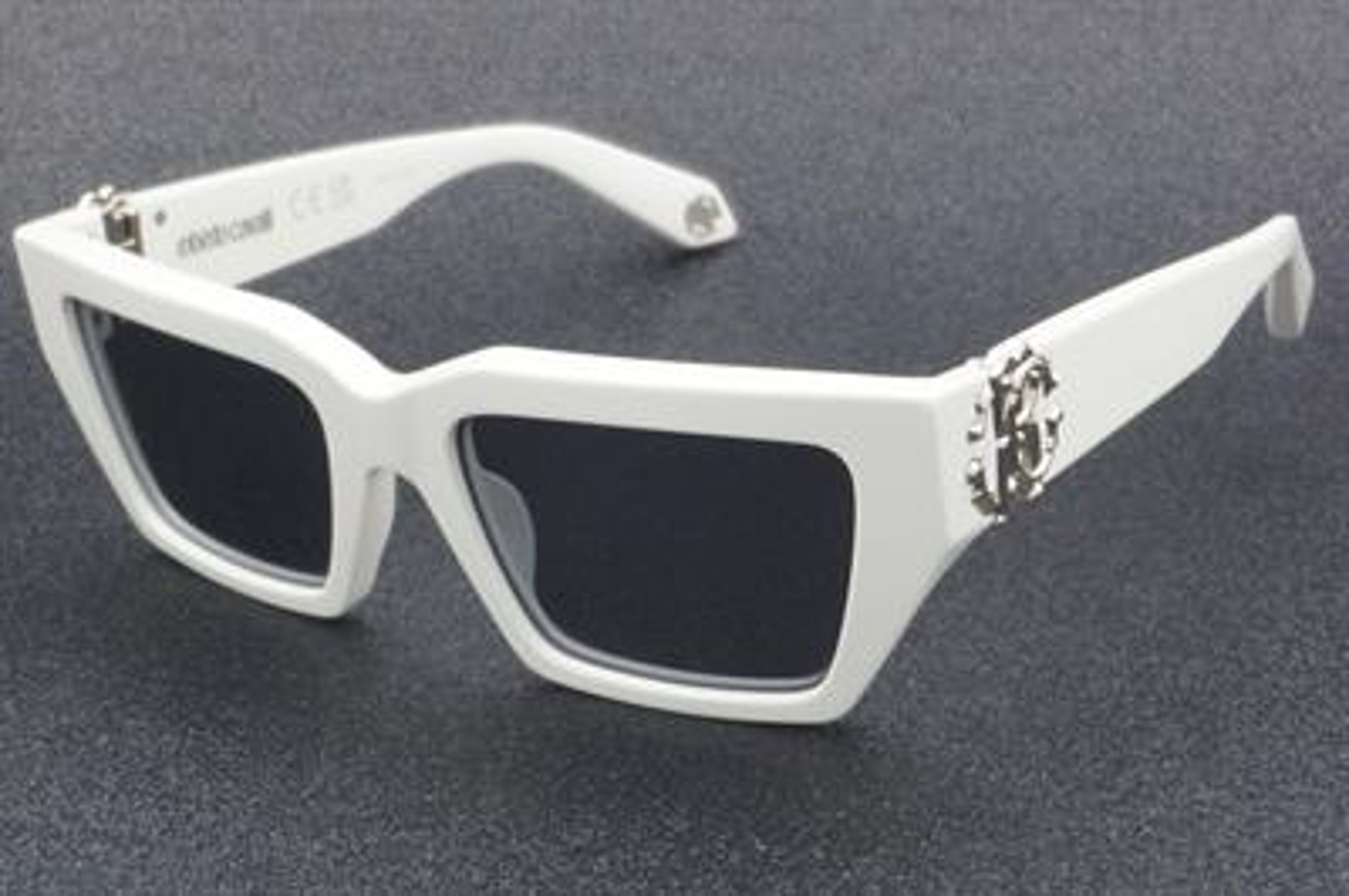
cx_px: 674
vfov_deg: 18.2
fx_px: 2808
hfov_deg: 27.0
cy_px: 448
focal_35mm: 75
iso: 100
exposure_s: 1
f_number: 32
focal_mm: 50
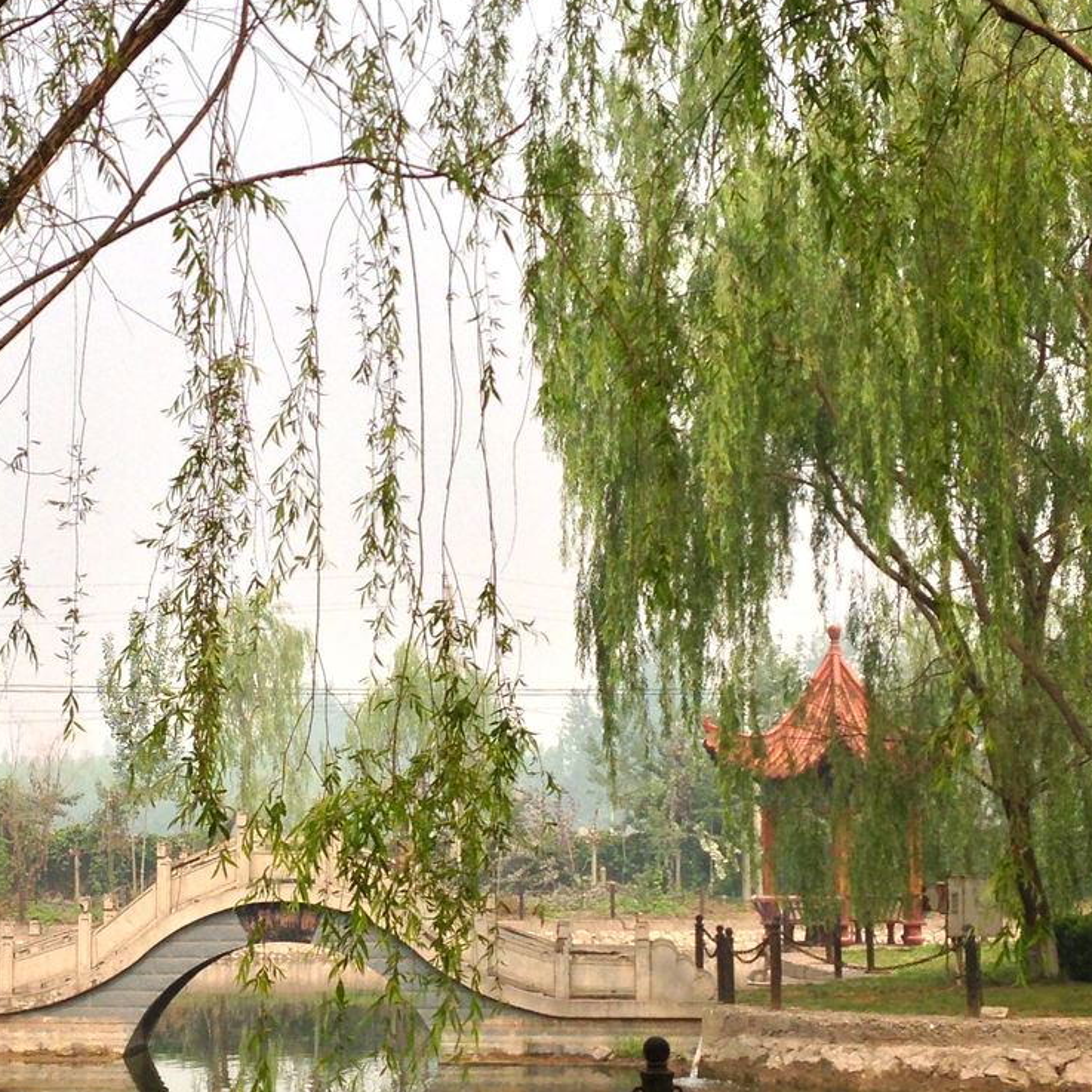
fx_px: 2712
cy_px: 584
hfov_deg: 22.6
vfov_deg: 22.8
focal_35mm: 76
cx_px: 324
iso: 50
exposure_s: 1/1323
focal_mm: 4.13
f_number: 2.4
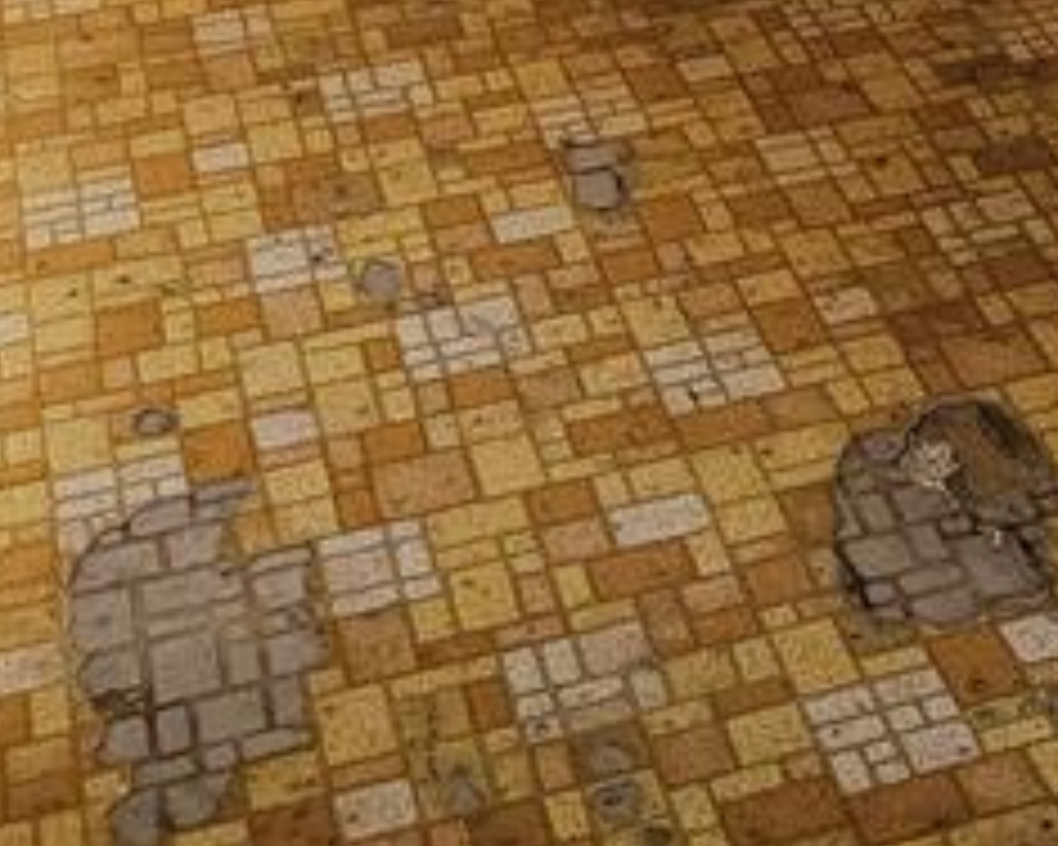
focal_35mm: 98
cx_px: 977
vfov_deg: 13.4
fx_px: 3069
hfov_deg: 19.2
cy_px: -873
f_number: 1.7
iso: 500
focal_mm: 6.3
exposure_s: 1/120
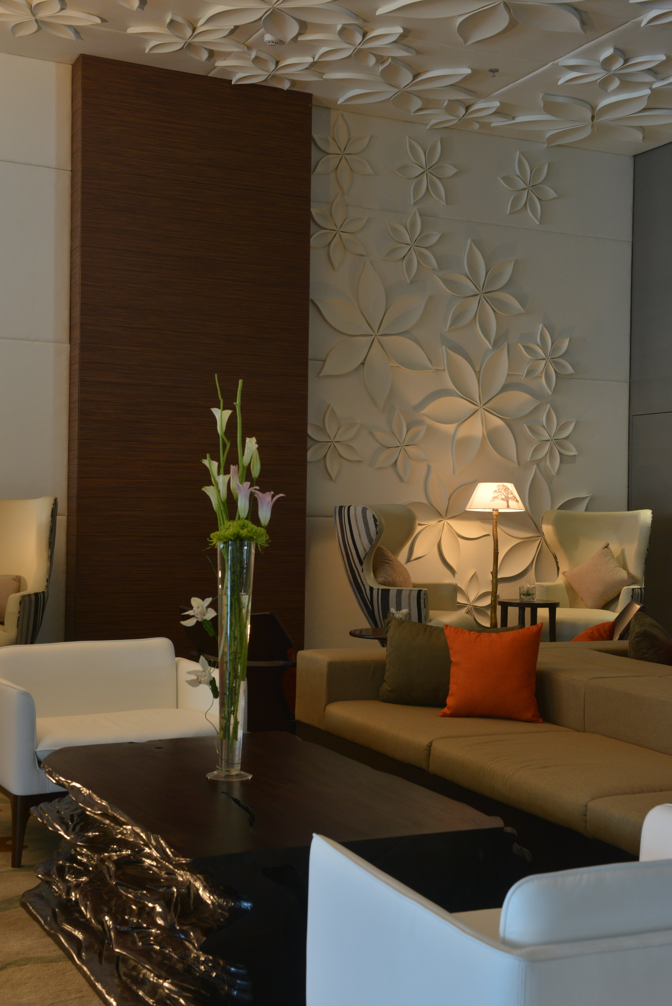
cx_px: 336
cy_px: 503
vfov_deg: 41.1
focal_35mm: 48
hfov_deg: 28.1
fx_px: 1343
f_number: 10
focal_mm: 48
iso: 800
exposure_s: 1/10
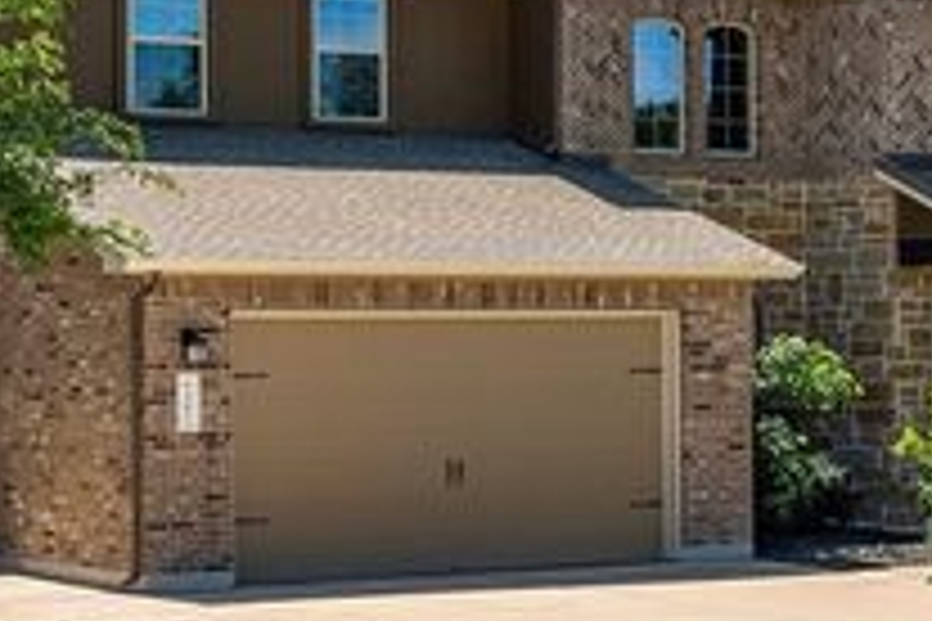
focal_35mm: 121
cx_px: 603
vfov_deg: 11.3
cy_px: 112
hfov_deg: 16.9
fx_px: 3132
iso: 100
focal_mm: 50
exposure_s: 1/1250
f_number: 1.2
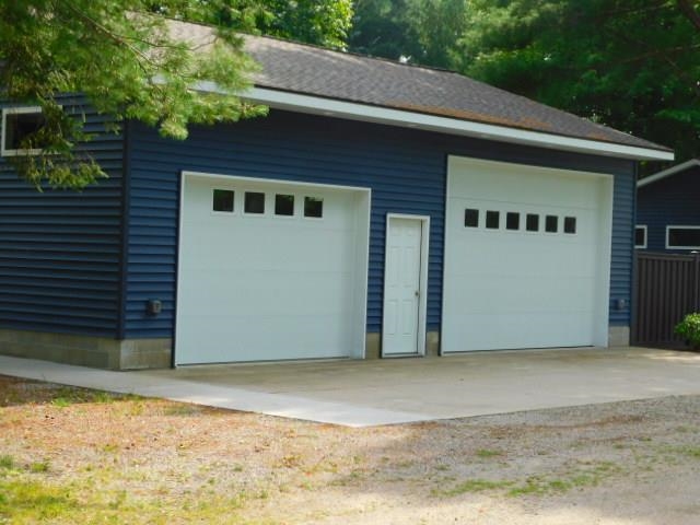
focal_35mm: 71
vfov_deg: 20.7
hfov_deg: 27.4
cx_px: 350
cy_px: 262
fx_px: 1436
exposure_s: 1/200
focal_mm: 12.6
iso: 125
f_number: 4.3
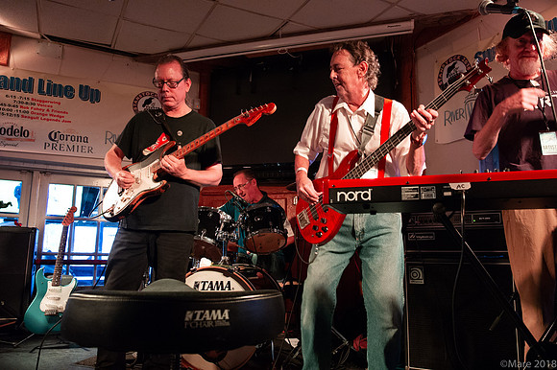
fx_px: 448
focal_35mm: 29
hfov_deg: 63.7
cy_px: 185
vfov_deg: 44.9
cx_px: 278
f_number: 6.3
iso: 6400
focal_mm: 29
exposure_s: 1/50
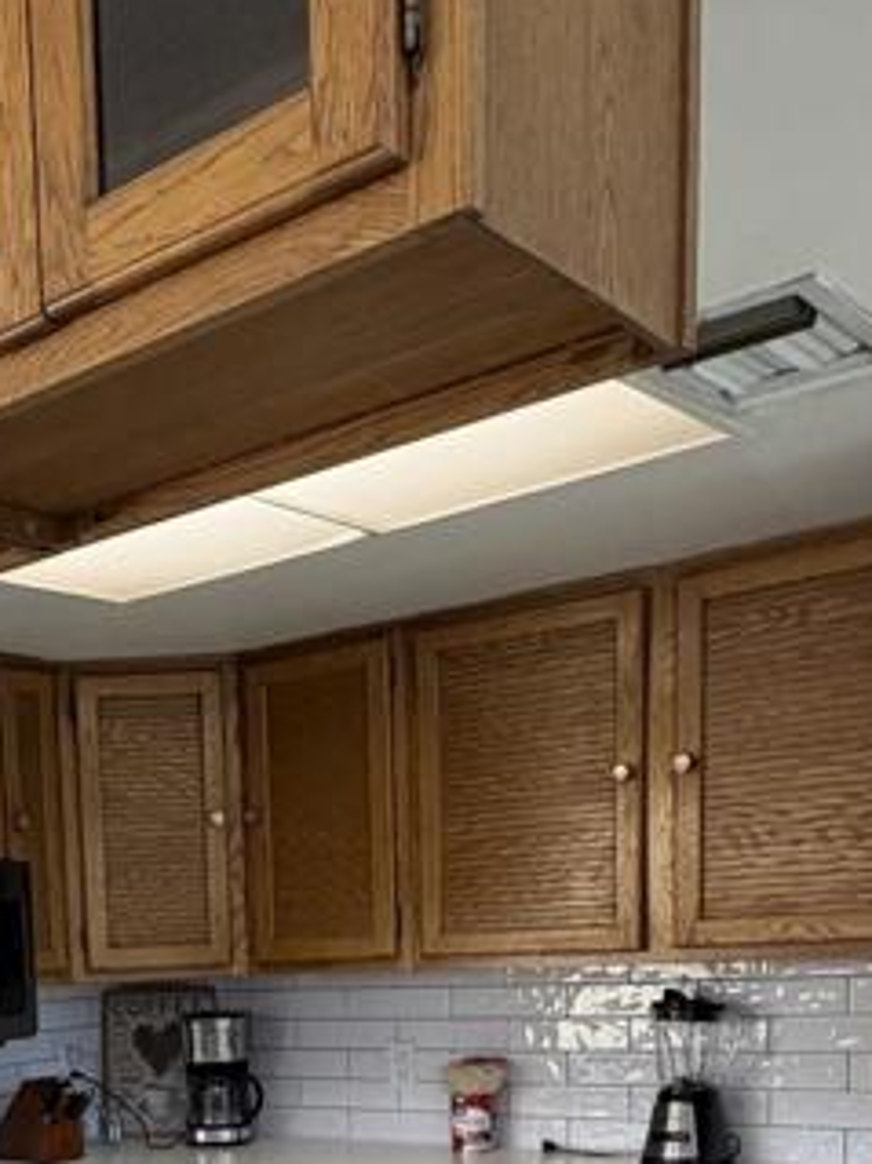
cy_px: 1182
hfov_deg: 30.8
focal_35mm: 45
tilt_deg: -7.8
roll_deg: +2.4
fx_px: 1512
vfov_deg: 37.3
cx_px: 99
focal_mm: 2.22
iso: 200
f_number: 2.2
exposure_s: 1/120
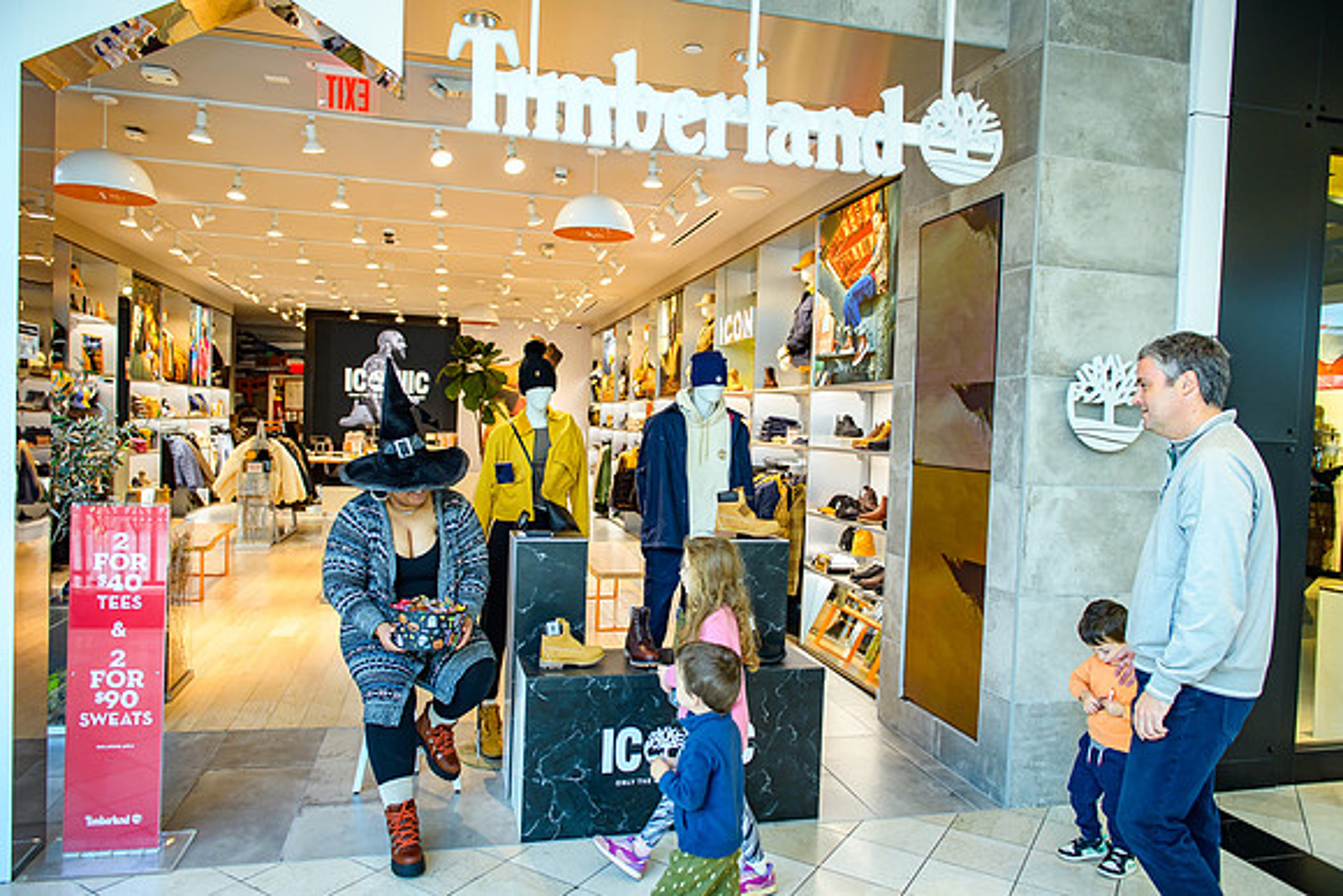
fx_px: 896
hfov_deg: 73.7
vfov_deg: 53.2
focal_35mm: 24
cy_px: 448
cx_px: 672
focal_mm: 24
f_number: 3.5
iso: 1250
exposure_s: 1/200
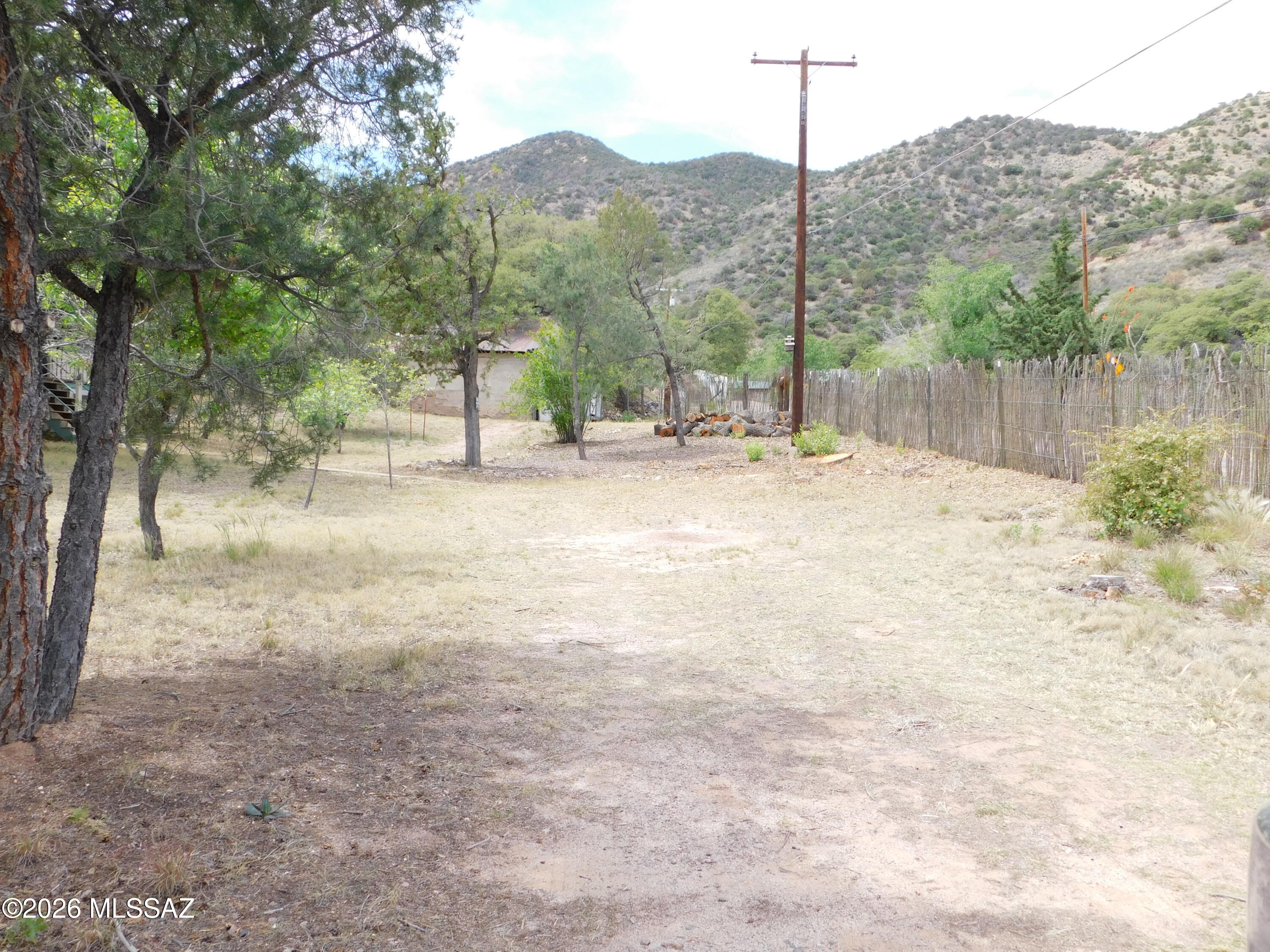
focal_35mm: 30
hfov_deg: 60.0
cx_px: 635
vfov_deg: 46.8
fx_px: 1101
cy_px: 476
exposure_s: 1/400
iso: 125
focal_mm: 5.3
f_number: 3.2
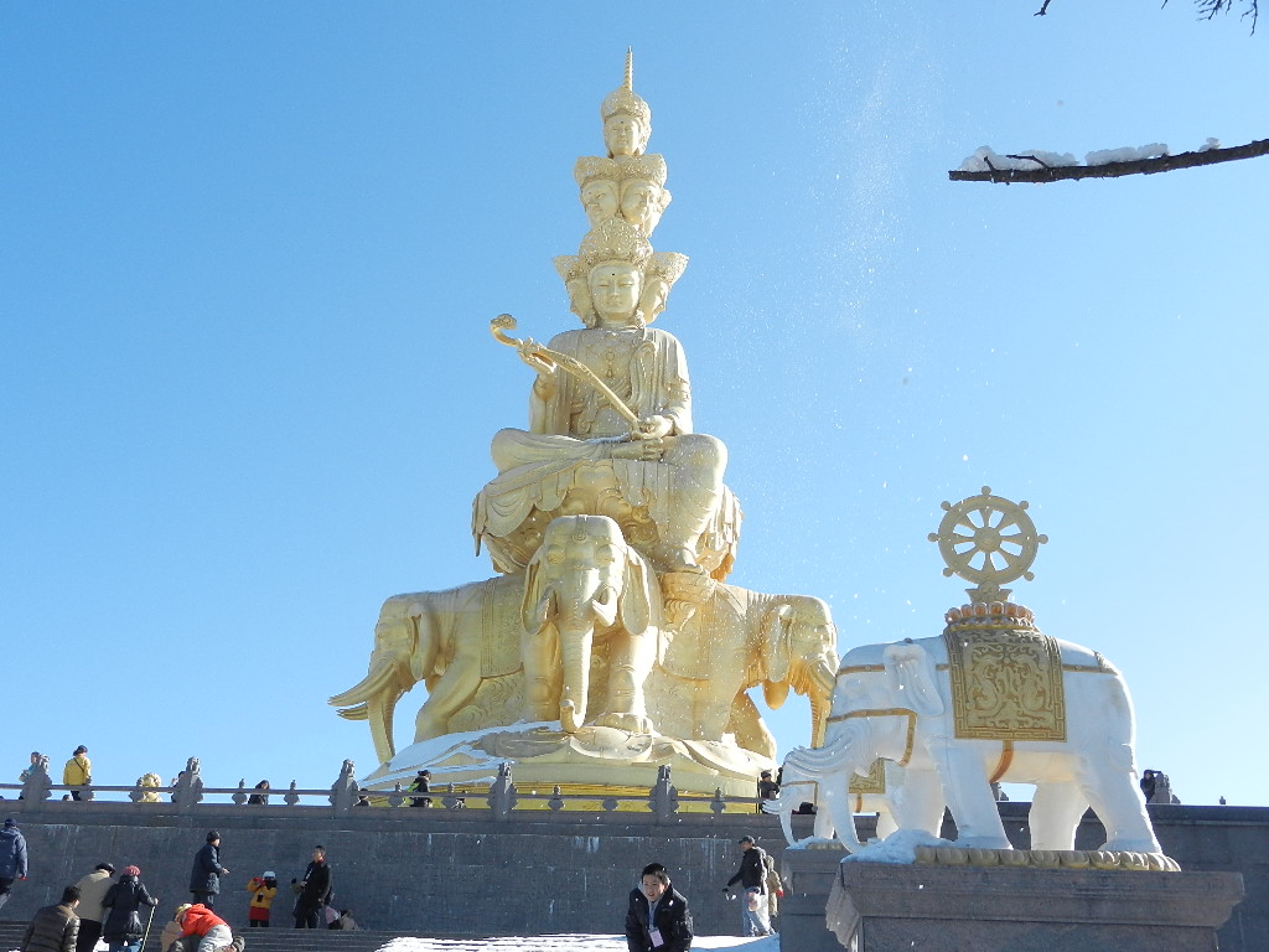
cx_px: 634
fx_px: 1393
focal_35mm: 38
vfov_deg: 37.7
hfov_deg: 49.0
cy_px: 476
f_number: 4
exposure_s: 1/1000
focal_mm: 6.9
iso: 160
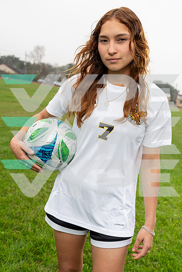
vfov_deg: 45.4
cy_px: 136
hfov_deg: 31.2
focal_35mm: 43
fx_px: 326
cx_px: 91
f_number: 5.6
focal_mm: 43
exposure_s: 1/200
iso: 250
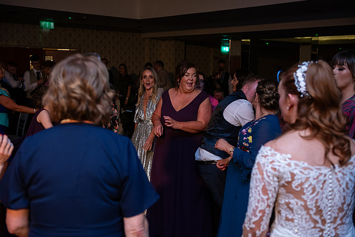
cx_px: 178
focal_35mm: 44
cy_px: 118
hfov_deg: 44.5
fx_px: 434
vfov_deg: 30.5
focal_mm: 44
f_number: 3.5
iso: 1000
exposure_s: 1/160
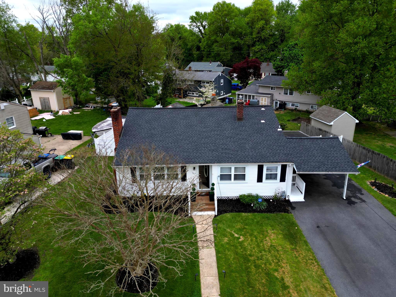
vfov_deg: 56.8
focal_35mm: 24
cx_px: 198
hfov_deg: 71.6
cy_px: 148
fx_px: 275
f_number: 1.7
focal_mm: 6.72
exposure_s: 1/1250
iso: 100
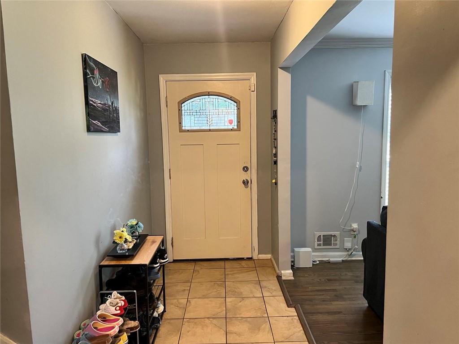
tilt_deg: -6.3
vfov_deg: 53.1
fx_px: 345
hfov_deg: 67.3
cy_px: 172
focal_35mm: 26
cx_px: 230
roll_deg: +1.0
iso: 250
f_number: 1.5
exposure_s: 1/60
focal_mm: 5.7
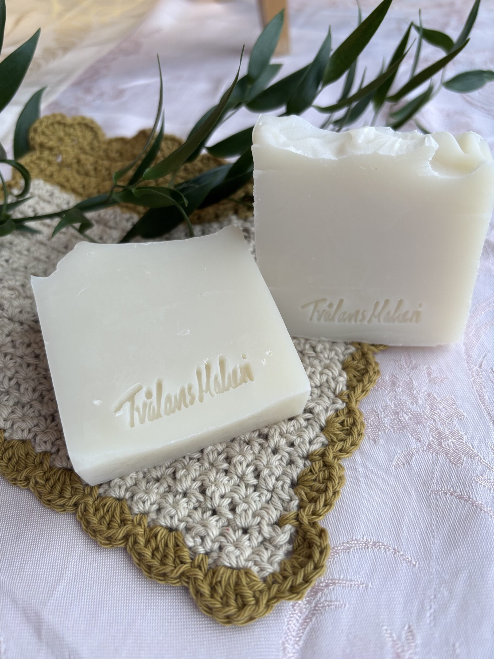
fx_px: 514
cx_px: 240
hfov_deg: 51.4
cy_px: 323
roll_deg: +5.3
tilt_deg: -44.2
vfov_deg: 65.3
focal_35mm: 27
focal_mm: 5.96
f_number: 1.6
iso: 50
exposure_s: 1/100
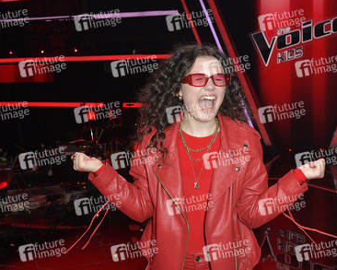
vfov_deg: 40.1
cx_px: 202
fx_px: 369
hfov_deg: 48.8
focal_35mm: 37
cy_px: 135
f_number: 7.1
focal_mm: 32
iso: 2500
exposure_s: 1/200
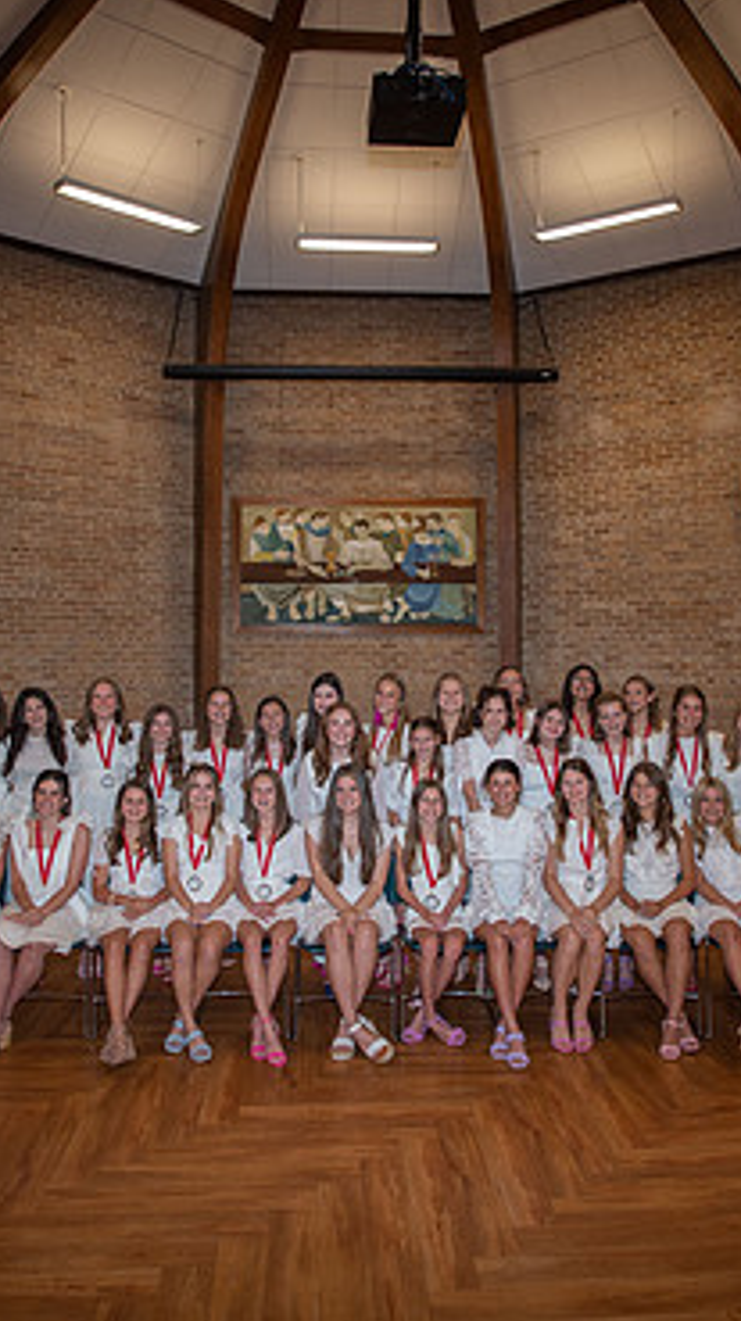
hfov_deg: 41.4
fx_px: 980
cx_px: 390
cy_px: 637
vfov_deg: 67.9
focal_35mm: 28
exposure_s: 1/160
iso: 2000
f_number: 4.5
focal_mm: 17
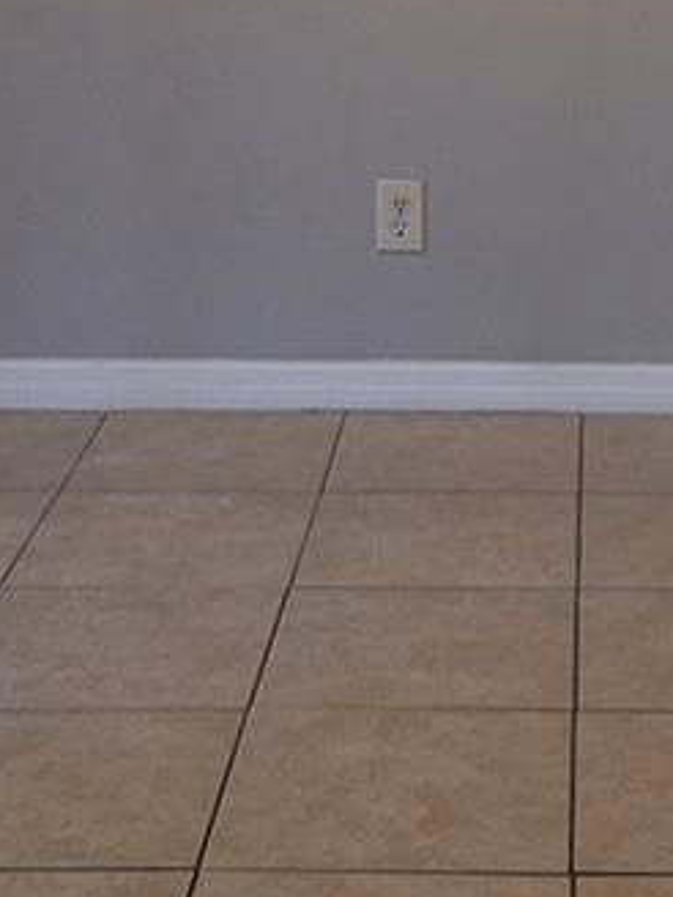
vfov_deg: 19.7
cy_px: -98
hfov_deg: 15.3
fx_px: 2463
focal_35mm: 95
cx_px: 635
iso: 125
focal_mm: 5.4
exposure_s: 1/120
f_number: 1.8
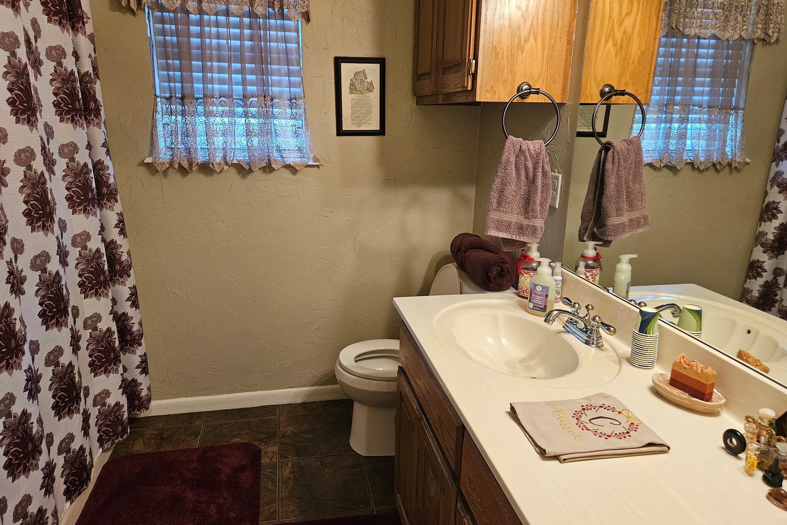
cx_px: 394
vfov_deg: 53.1
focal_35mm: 24
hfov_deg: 73.7
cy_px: 260
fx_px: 525
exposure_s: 1/120
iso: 400
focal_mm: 5.4
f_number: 1.8
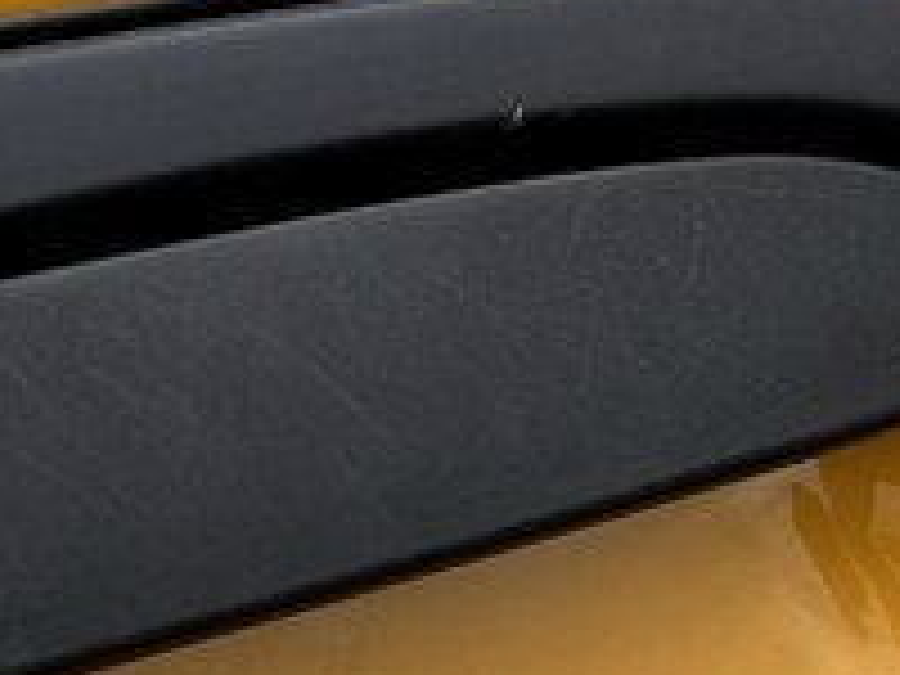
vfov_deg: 8.1
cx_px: 1215
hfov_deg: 10.5
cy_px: 450
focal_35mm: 184
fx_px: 4784
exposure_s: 1/2110
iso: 80
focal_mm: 6.86
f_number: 1.78
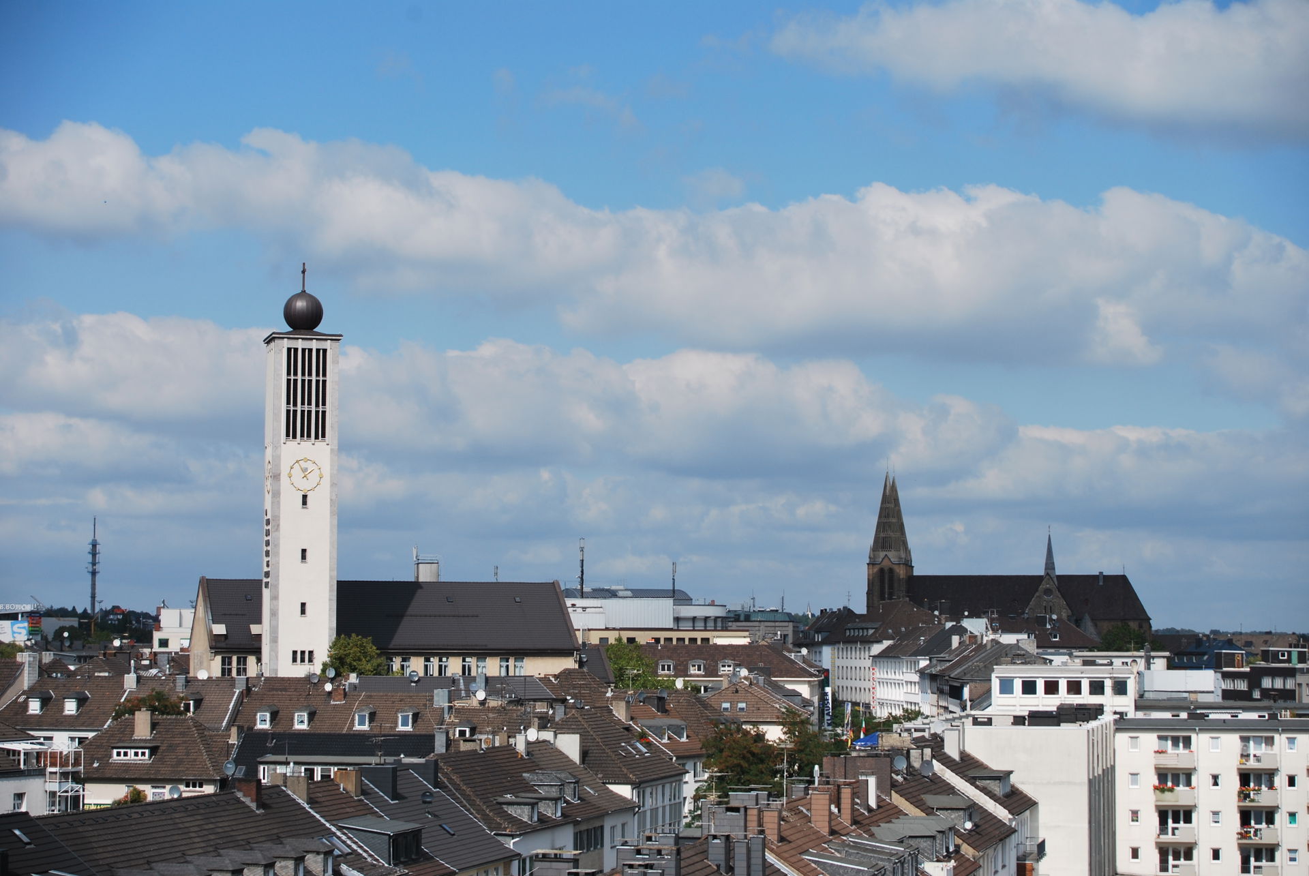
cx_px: 654
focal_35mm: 75
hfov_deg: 27.0
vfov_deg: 18.2
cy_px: 438
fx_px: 2730
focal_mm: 50
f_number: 9
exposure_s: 1/320
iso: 100
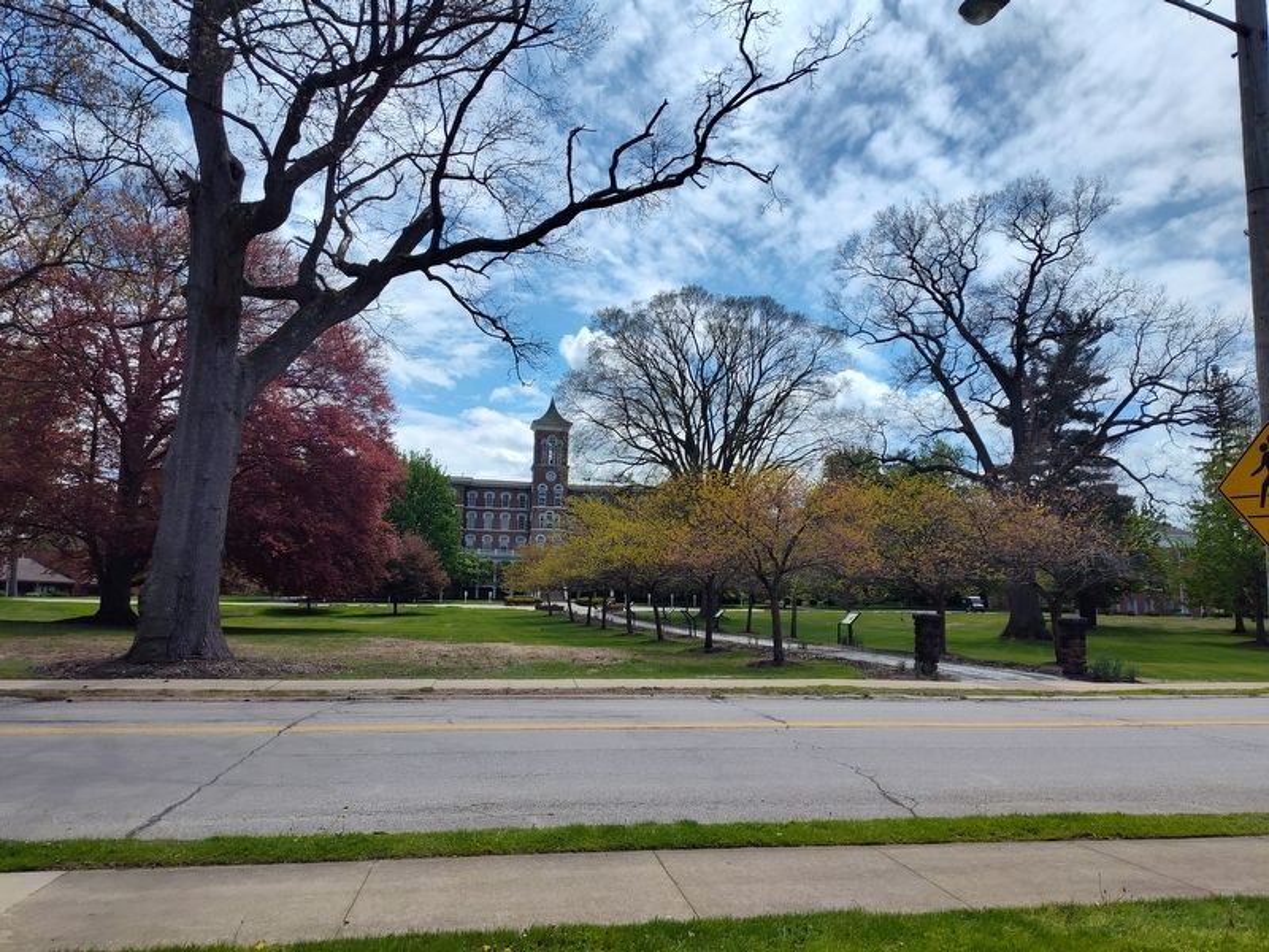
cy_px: 476
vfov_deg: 58.9
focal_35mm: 23
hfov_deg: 73.9
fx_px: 843
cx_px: 634
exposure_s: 1/3349
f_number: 1.8
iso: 100
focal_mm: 5.56
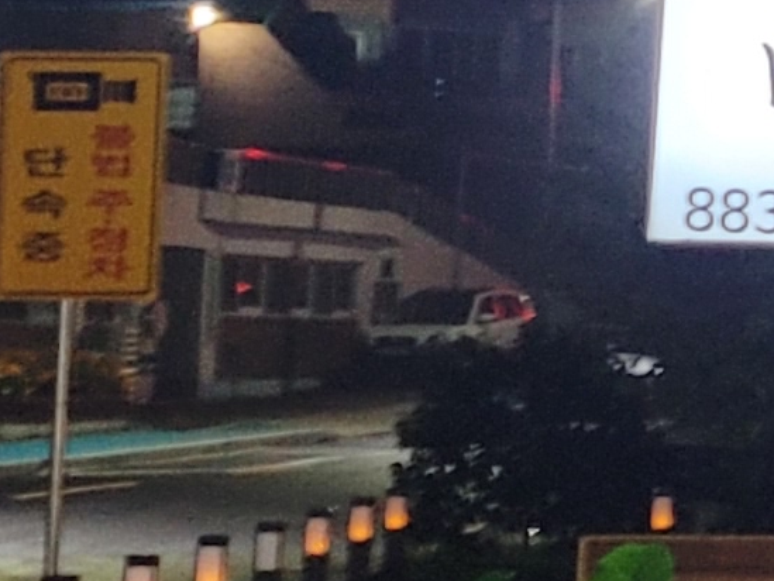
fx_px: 4272
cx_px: 2298
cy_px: -44
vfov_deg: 7.7
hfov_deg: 8.6
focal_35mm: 191
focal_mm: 5.4
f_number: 1.8
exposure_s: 1/39
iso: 250
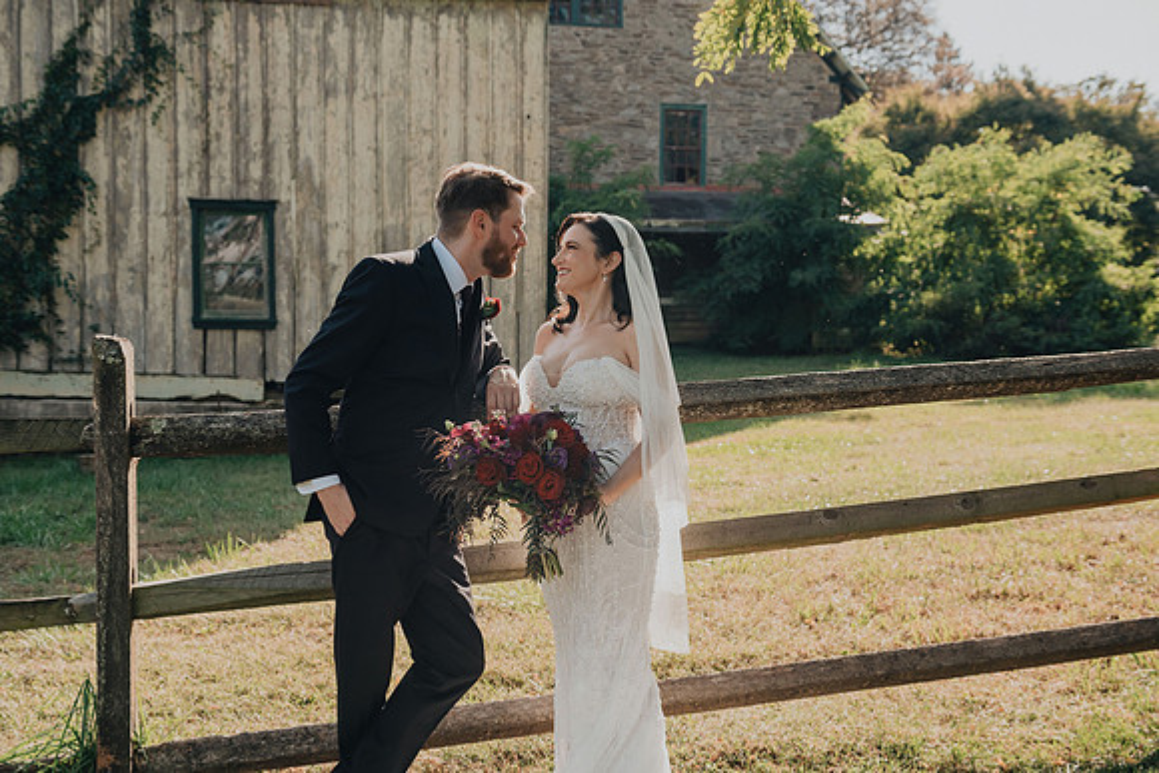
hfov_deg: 48.4
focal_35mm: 40
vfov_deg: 33.4
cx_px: 580
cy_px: 386
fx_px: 1288
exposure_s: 1/1000
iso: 400
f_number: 4
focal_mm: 40
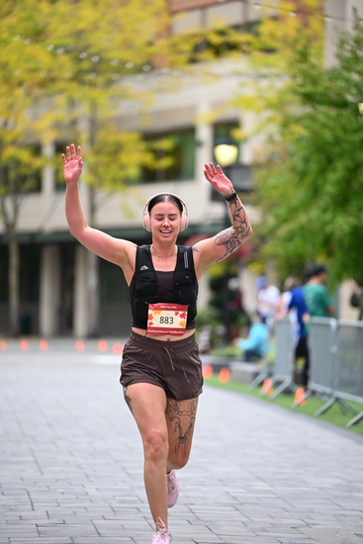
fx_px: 2569
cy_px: 272
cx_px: 182
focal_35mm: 170
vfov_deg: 12.1
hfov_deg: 8.1
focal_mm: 170
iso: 640
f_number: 2.8
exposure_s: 1/2000
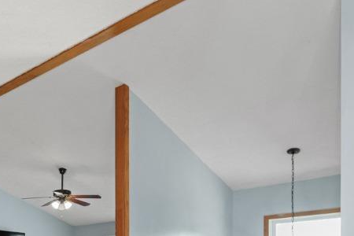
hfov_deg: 42.8
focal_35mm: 40
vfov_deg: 30.2
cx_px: 13
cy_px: 254
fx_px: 393
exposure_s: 1/15
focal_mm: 12
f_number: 5.6
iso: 640
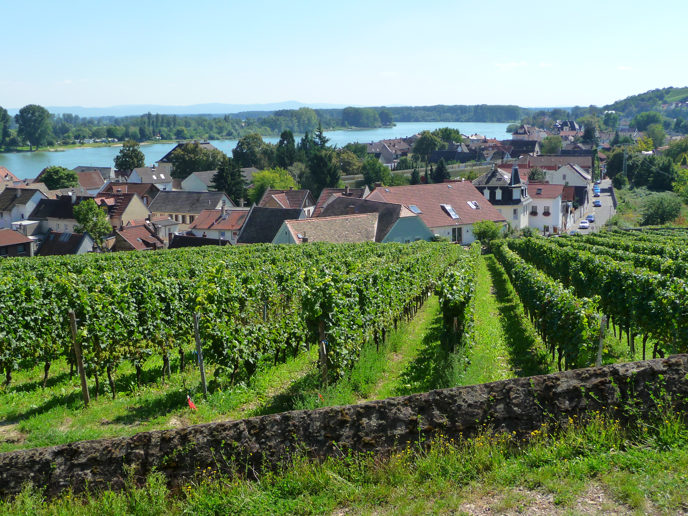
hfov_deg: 42.1
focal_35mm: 45
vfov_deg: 32.2
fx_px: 894
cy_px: 258
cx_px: 344
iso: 160
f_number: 4.1
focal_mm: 7.6
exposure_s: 1/800
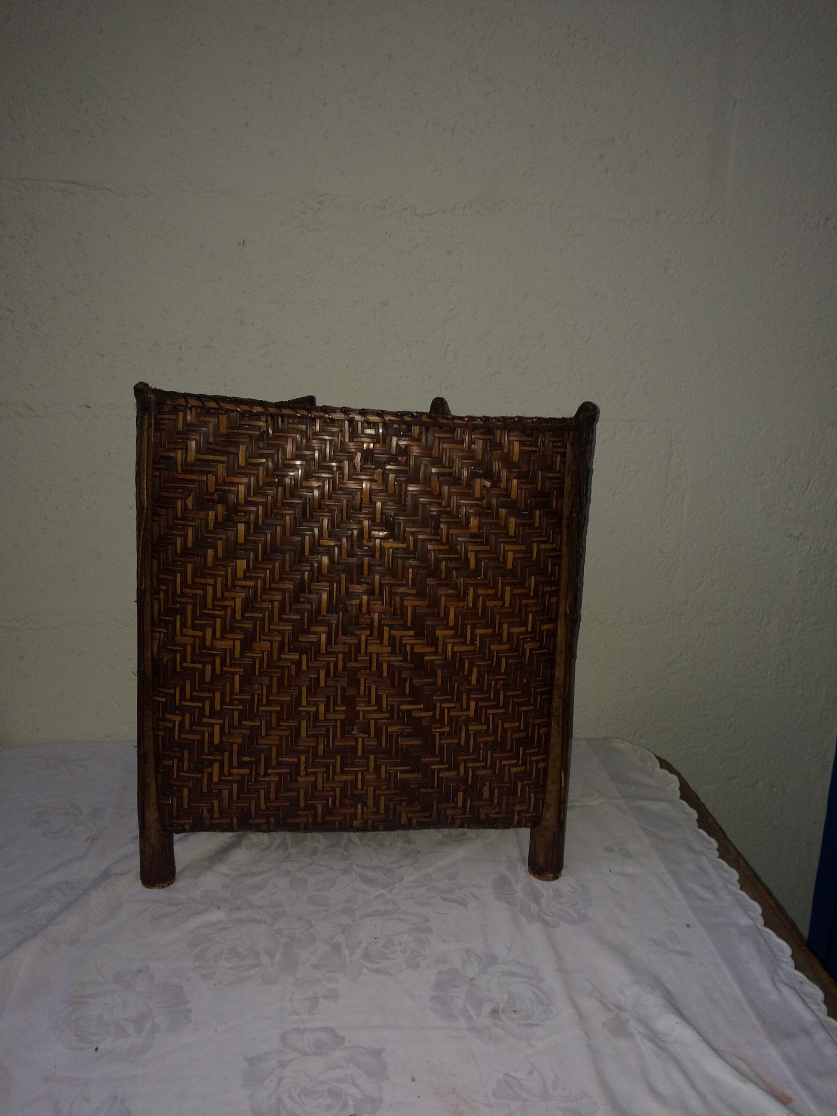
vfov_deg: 61.7
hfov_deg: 48.2
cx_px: 418
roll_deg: -1.6
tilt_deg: -15.2
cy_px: 558
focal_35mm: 29
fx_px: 935
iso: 80
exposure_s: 1/25
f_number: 2.2
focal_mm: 4.15
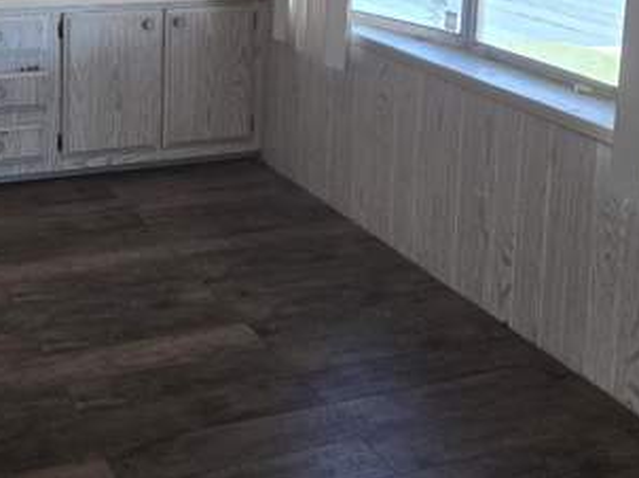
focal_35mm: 61
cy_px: -30
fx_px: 1125
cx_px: 224
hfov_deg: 31.5
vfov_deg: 22.8
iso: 160
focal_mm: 5.4
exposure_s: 1/120
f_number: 1.8
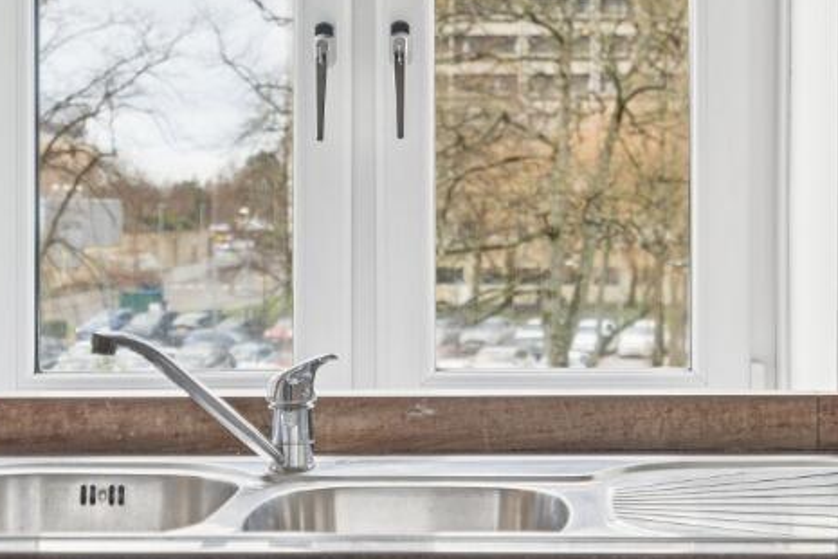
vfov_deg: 17.7
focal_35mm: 77
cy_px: 277
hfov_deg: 26.2
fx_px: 1792
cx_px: 523
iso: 800
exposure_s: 1/200
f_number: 4
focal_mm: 35
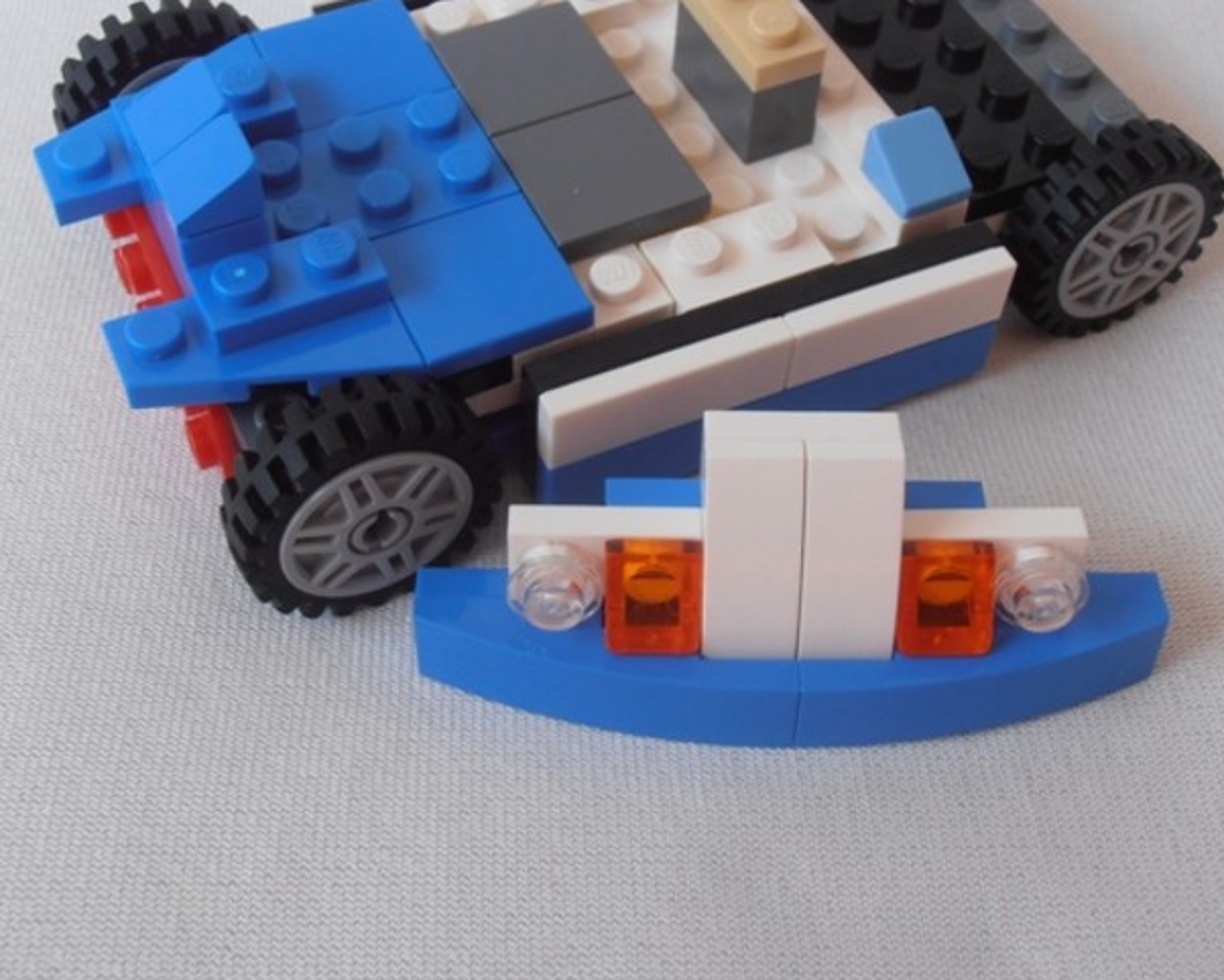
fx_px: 1957
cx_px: 634
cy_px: 345
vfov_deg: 28.0
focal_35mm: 54
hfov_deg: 34.7
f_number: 3.9
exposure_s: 1/40
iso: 80
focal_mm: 6.61
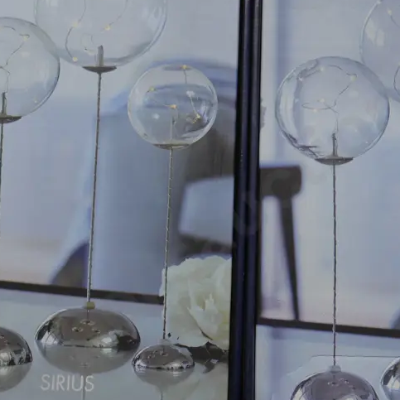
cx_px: 253
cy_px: 210
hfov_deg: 23.0
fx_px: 981
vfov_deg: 23.1
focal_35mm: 75
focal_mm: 20
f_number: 4.5
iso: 250
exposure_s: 1/60
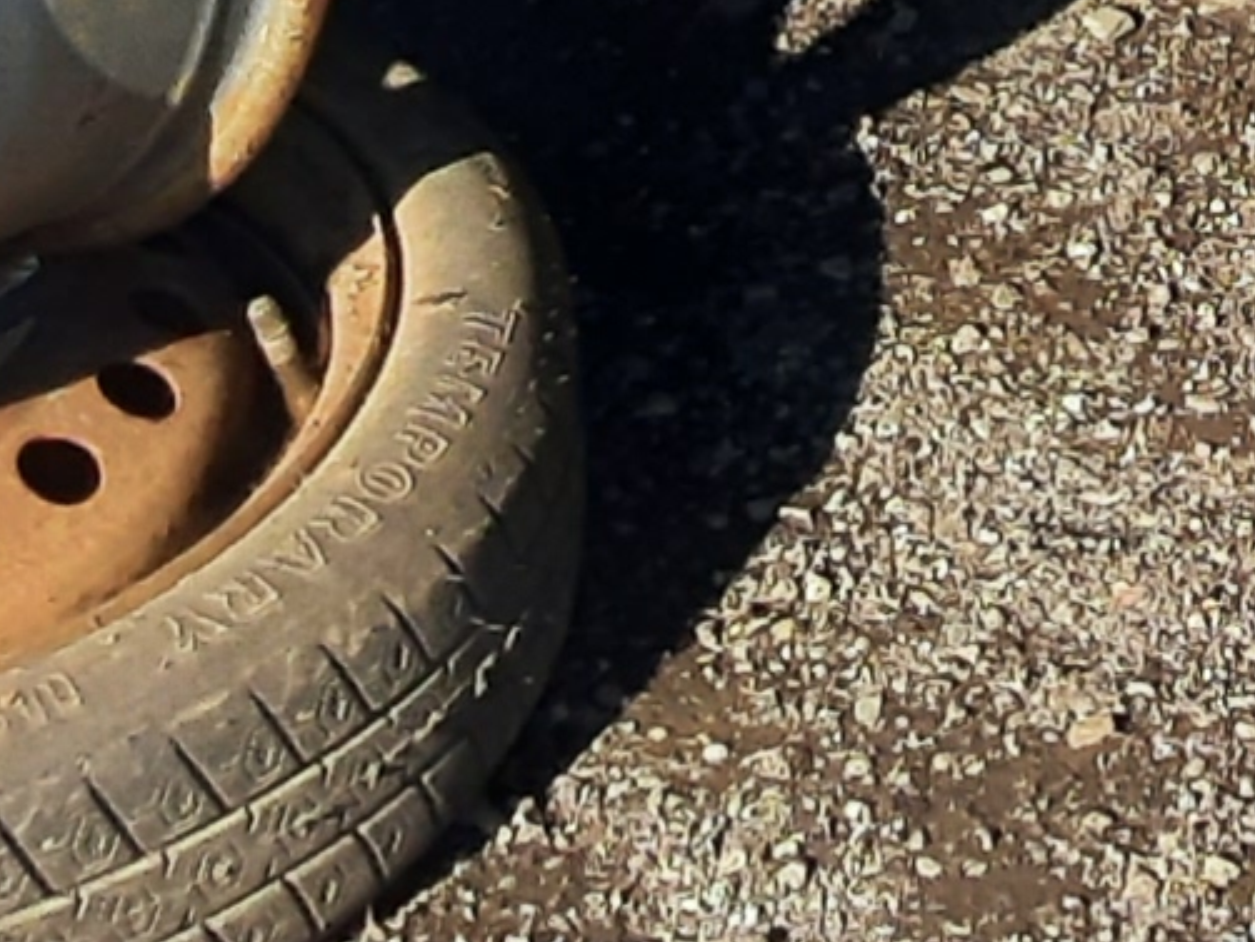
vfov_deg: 6.1
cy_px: -2744
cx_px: 1968
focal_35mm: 207
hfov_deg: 9.3
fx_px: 7508
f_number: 1.7
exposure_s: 1/1220
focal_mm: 3.92
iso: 40
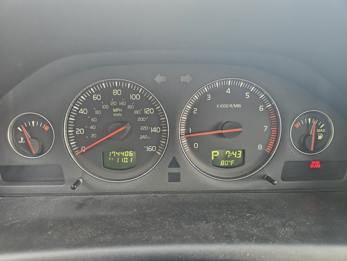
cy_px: 130
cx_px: 174
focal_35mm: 23
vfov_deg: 58.9
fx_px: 231
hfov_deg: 73.9
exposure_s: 1/40
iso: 640
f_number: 1.7
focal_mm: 6.3
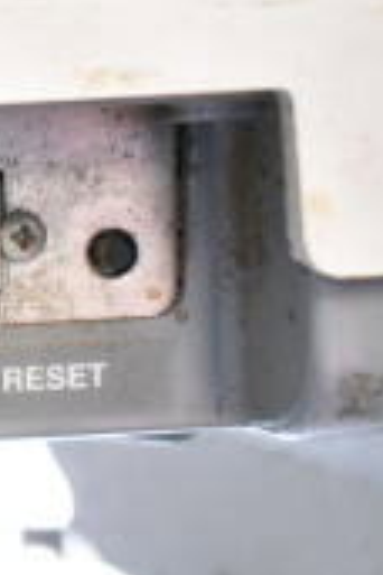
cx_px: -541
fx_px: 1883
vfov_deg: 17.3
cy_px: 331
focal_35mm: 118
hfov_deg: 10.1
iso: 1600
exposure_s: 1/50
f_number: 3.8
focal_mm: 22
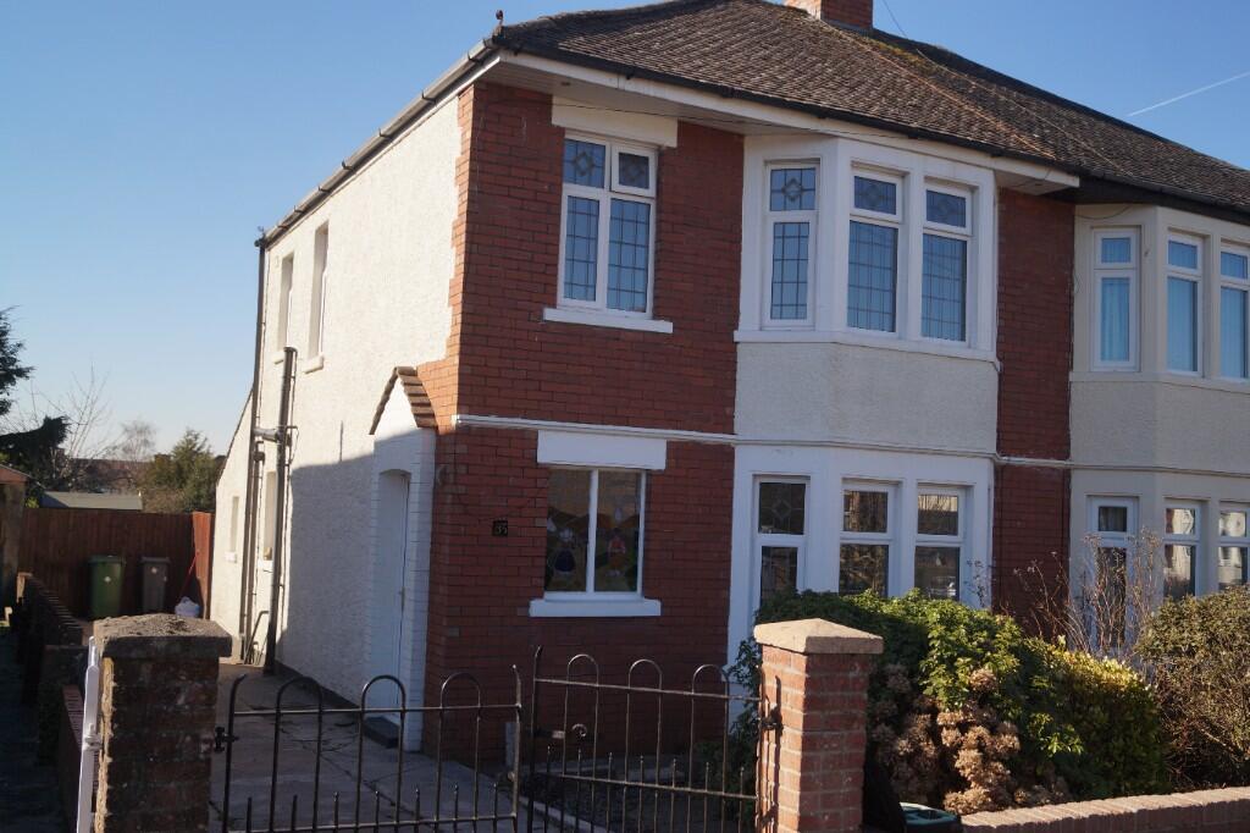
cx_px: 625
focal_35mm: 36
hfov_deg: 53.1
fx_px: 1250
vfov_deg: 36.8
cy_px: 416
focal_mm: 24
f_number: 4
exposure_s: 1/1000
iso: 100
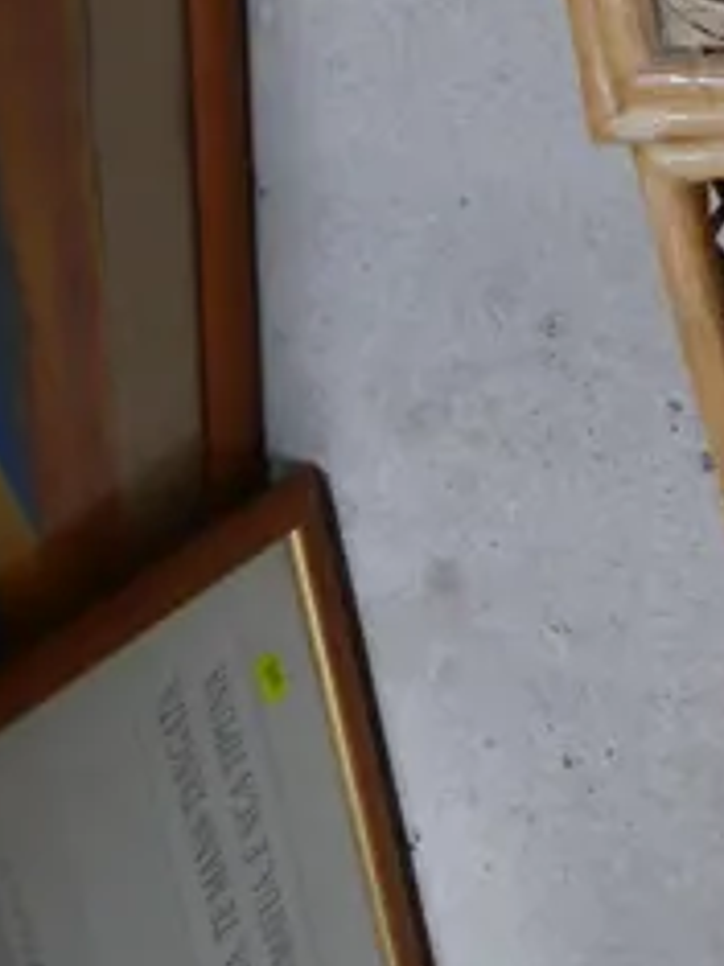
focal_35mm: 122
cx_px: 1559
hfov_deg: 10.8
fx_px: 3405
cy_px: 62
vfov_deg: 15.9
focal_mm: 14
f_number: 3.5
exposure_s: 1/100
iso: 200
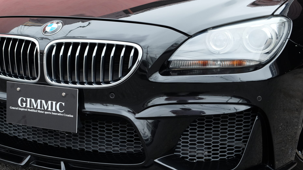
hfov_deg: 33.8
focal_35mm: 62
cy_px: 93
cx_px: 125
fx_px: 498
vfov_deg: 19.4
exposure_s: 1/150
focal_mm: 28.9
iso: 400
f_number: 4.5
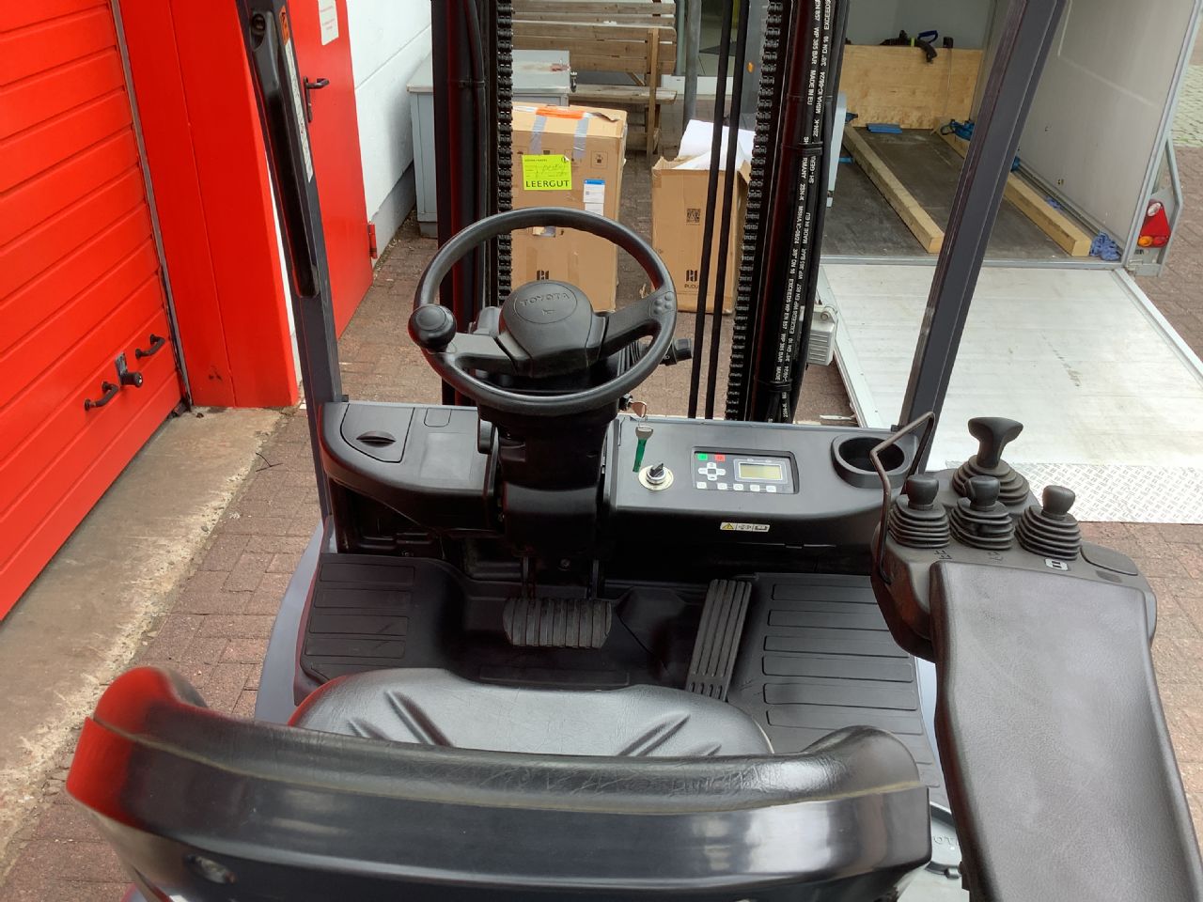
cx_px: 602
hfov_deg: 58.4
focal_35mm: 31
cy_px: 451
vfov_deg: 45.4
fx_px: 1077
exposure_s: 1/100
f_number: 2.4
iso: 32
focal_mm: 3.3
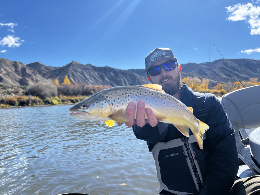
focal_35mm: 26
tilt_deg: -0.5
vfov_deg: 53.1
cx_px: 130
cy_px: 98
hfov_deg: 67.3
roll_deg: +2.4
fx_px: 195
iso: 50
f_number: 1.5
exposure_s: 1/3077
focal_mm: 5.7
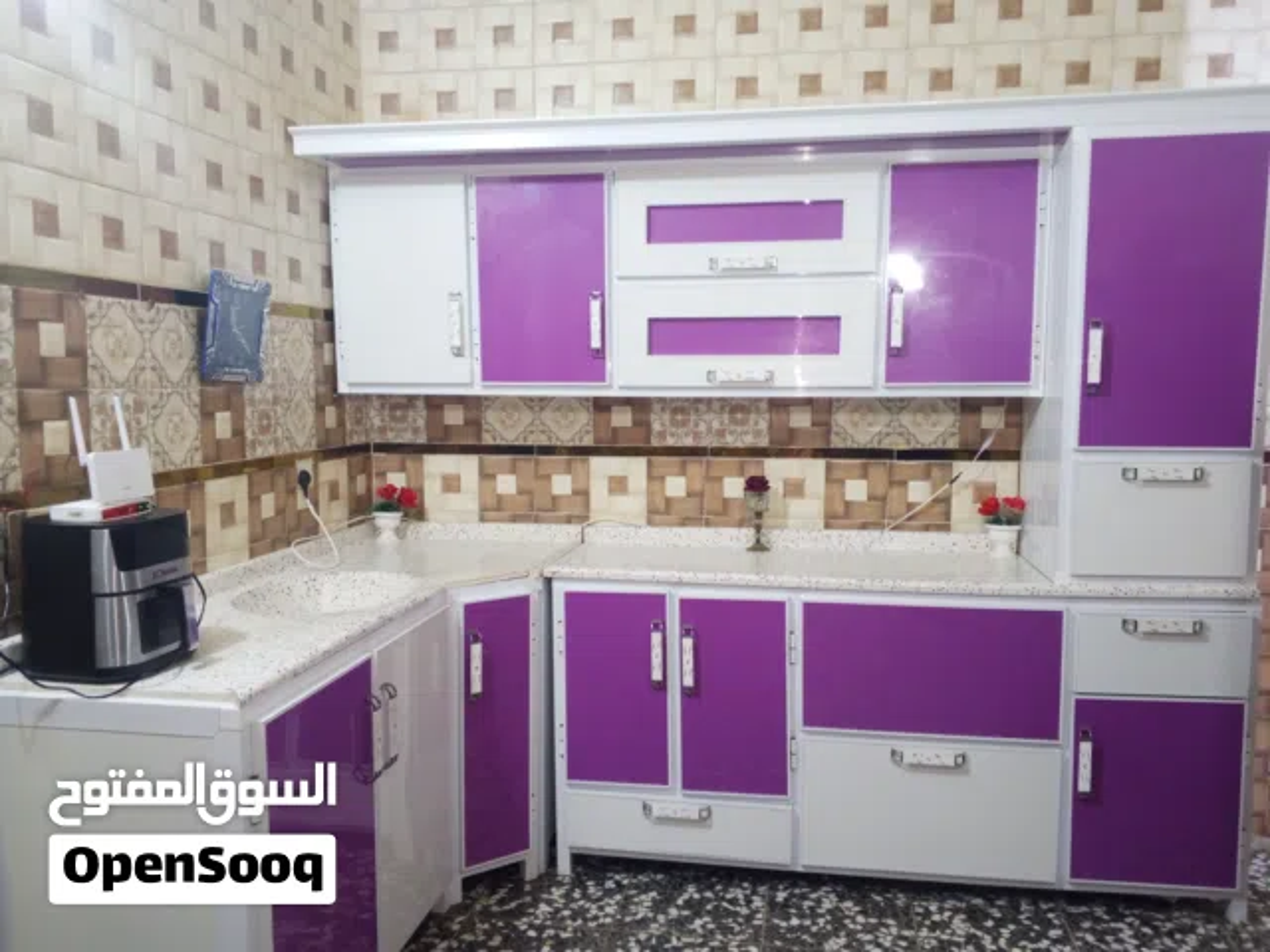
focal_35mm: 27
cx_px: 635
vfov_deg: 51.4
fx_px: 991
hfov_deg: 65.3
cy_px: 476
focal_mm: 4.19
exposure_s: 1/25
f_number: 1.6
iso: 2458
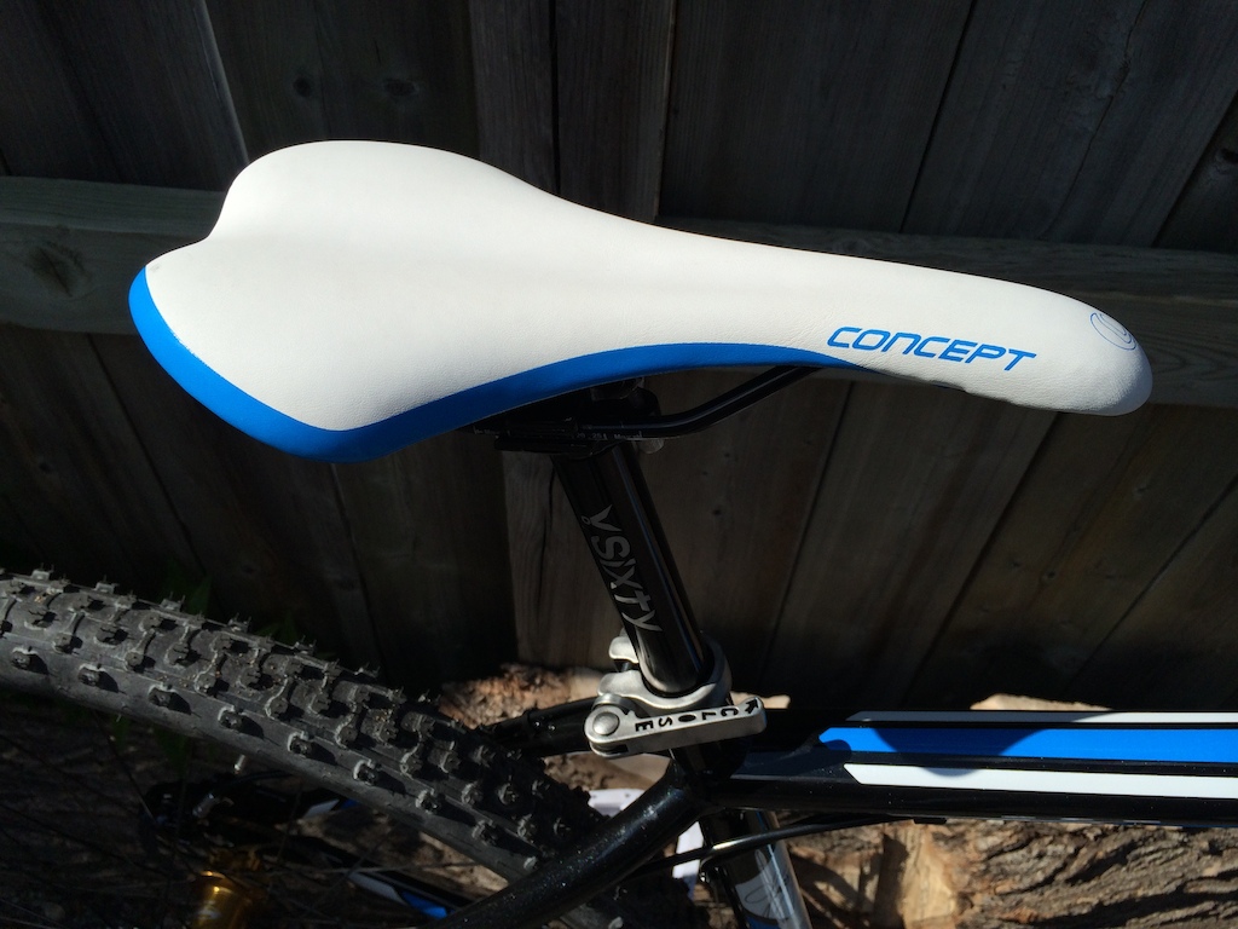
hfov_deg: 60.0
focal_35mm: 30
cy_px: 464
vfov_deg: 46.8
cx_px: 619
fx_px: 1073
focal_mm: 4.12
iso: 40
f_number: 2.2
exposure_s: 1/2933
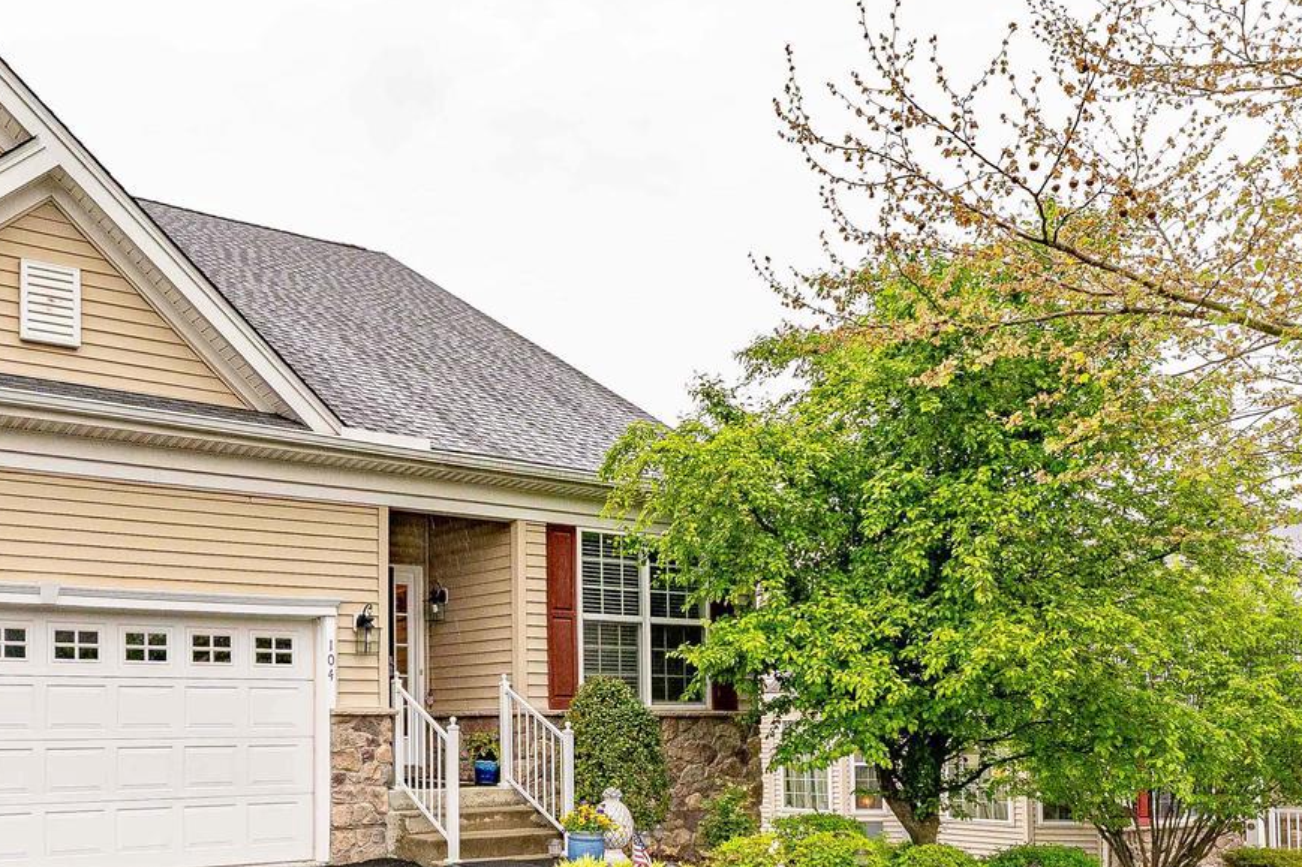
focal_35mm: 33
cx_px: 388
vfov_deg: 38.7
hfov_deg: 55.5
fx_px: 1193
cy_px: 667
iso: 320
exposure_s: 1/125
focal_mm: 14
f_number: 8
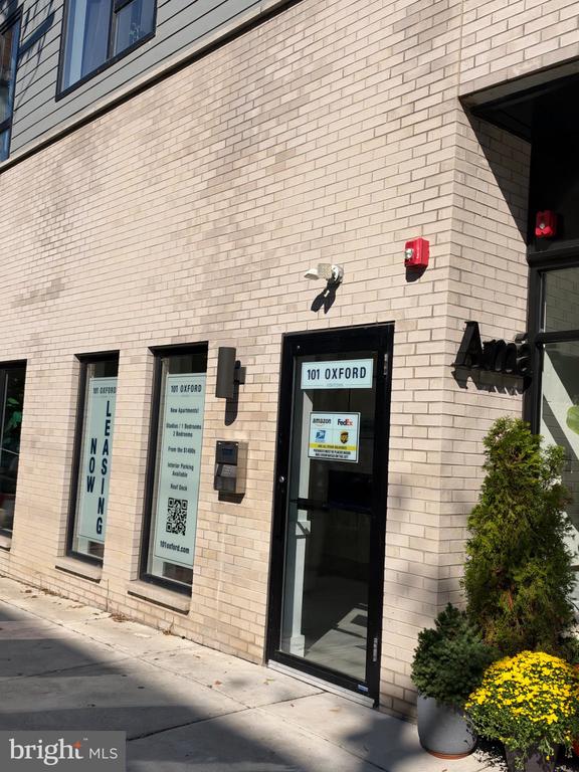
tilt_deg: +5.3
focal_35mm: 35
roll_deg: -3.6
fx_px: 781
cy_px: 386
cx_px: 290
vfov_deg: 52.6
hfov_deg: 40.7
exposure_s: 1/9901
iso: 64
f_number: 1.48
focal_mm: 6.93
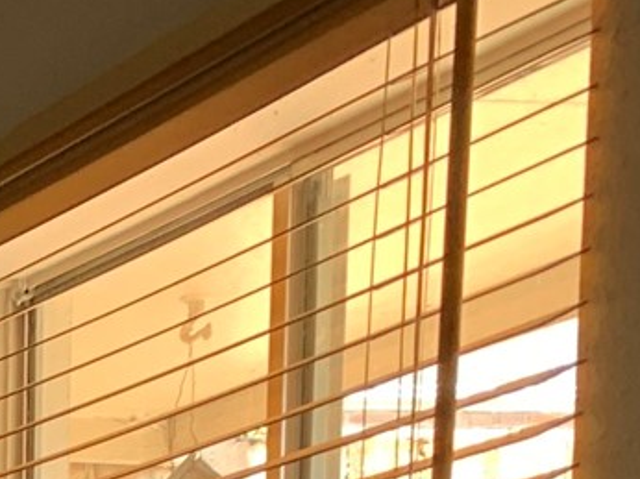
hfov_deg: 10.8
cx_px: -943
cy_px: 1289
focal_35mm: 154
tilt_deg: -7.2
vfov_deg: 8.5
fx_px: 2845
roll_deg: -0.3
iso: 50
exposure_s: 1/121
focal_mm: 4.25
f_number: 1.8
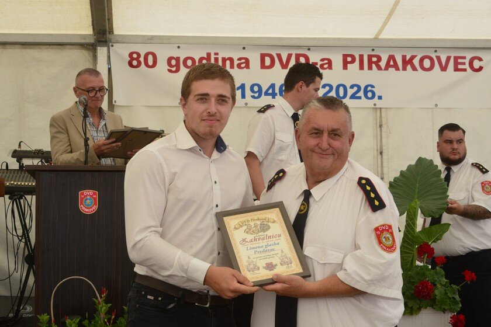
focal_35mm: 70
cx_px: 246
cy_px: 164
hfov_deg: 28.8
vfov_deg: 19.5
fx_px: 955
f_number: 11
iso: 2000
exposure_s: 1/500
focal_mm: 70
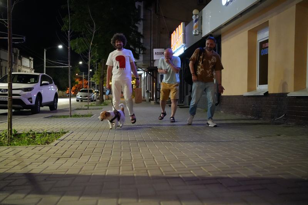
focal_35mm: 35
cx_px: 154
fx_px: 299
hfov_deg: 54.4
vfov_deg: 37.8
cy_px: 102
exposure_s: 1/160
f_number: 2.8
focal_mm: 35
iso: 12800
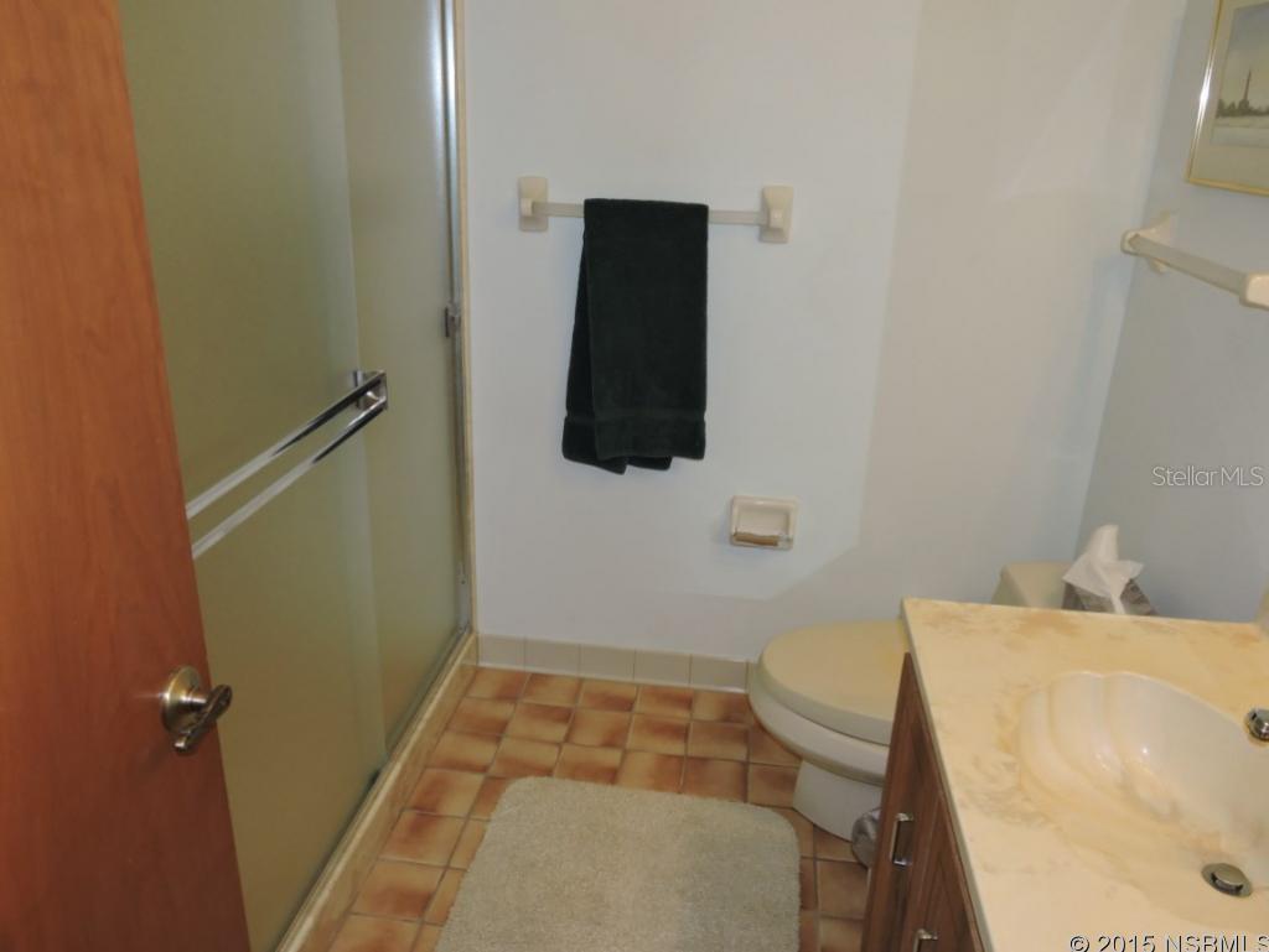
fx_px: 1027
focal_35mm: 28
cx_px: 634
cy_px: 476
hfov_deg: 63.4
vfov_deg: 49.8
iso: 200
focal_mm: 5
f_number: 3.5
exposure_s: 1/30
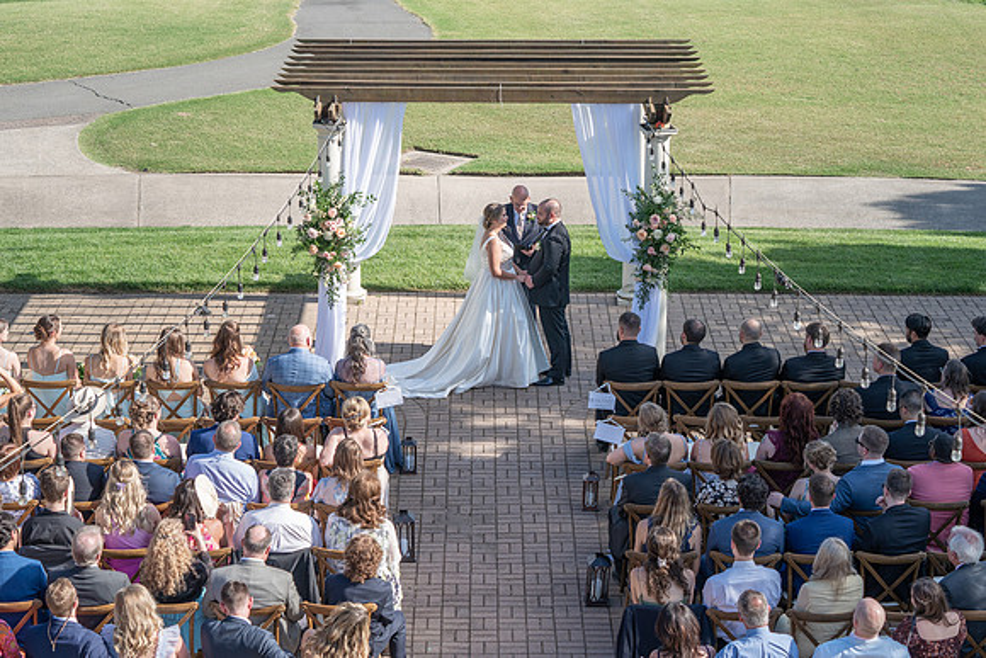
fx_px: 2077
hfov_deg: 26.7
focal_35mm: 76
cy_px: 353
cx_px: 493
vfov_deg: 18.0
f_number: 5.6
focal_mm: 70
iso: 100
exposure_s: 1/320
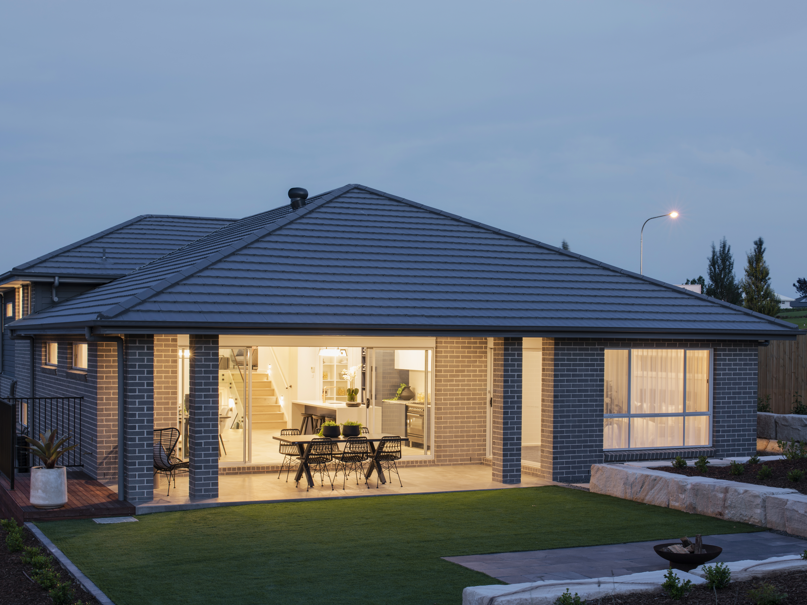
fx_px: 1142
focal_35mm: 49
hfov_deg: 38.9
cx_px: 418
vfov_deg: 29.7
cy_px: 303
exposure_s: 10
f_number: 13
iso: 64
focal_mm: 45
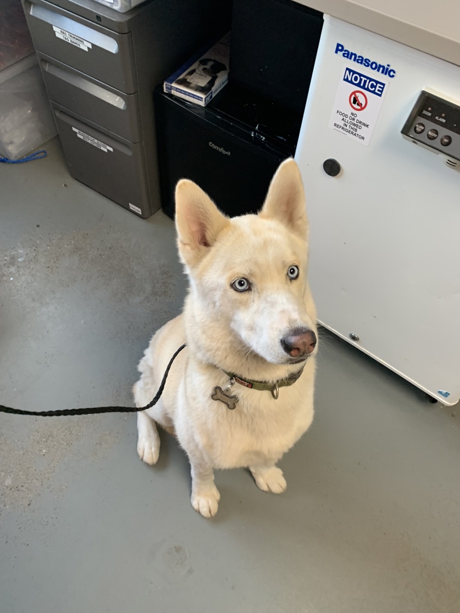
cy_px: 306
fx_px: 461
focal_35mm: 26
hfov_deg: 53.1
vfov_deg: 67.3
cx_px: 230
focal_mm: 4.25
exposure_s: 1/60
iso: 160
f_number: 1.8
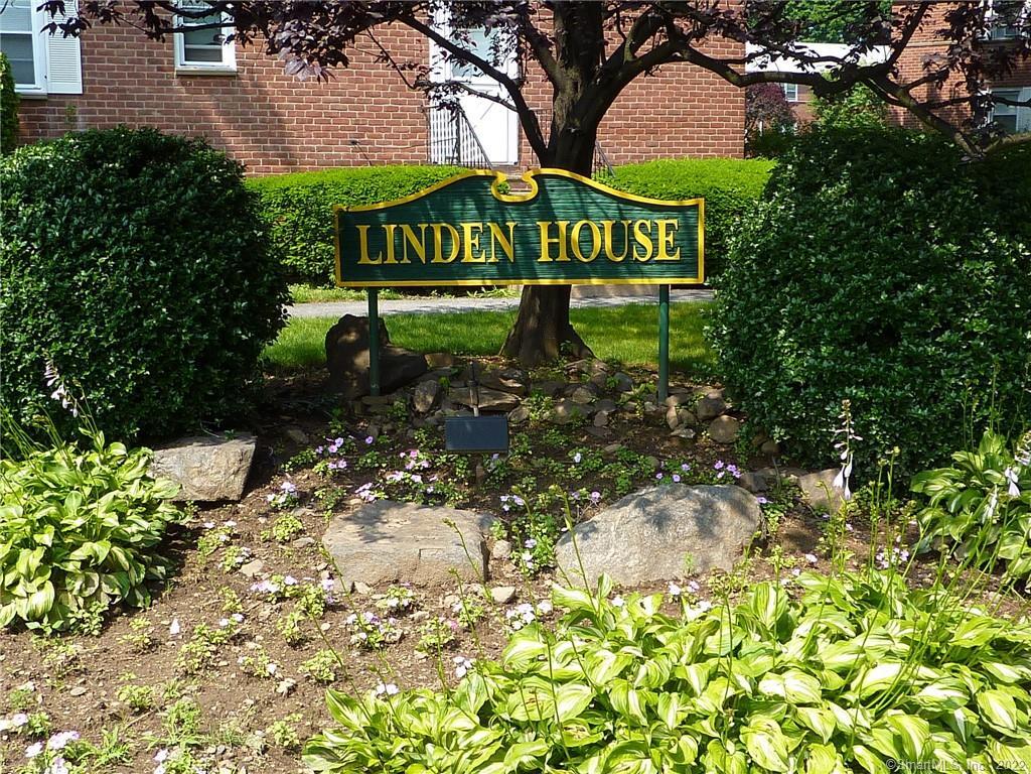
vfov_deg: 36.0
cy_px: 387
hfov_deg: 46.8
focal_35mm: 40
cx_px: 516
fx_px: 1191
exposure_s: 1/250
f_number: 4
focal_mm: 4.1
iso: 80
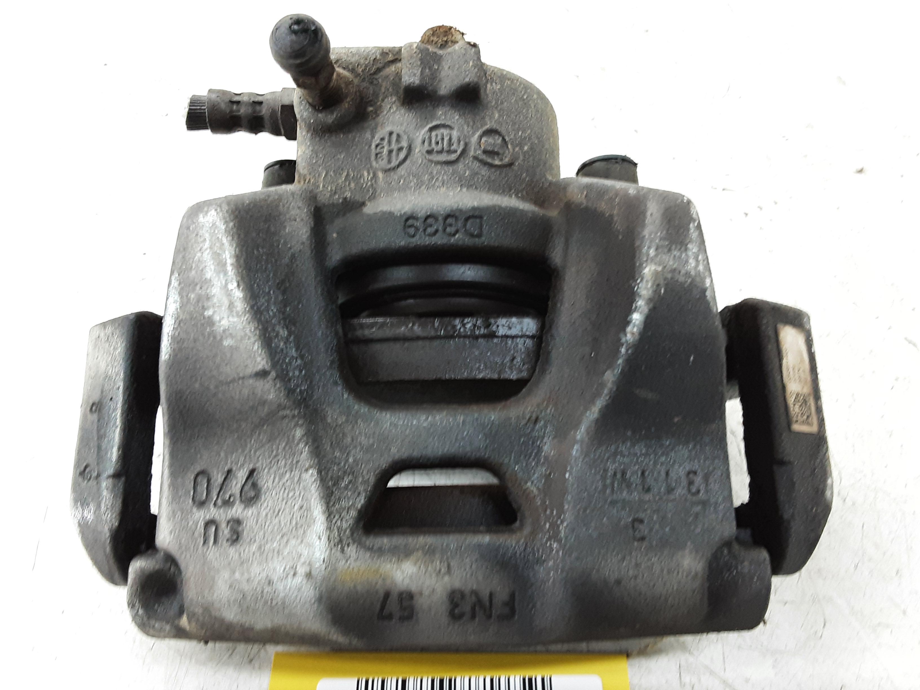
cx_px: 460
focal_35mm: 27
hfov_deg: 65.3
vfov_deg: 51.4
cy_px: 345
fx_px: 718
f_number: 1.9
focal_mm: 2.91
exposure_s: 1/25
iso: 160
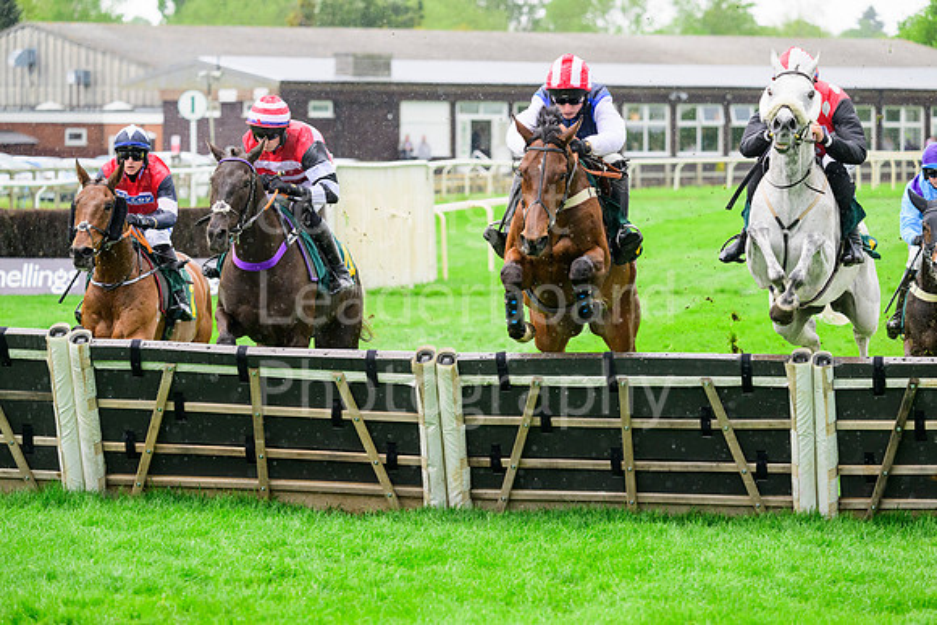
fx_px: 4946
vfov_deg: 7.2
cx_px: 468
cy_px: 312
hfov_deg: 10.8
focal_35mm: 190
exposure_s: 1/1250
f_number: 5.6
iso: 2000
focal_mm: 190
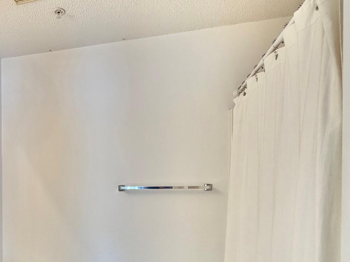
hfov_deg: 59.0
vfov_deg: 48.2
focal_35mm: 28
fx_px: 283
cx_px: 75
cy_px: 191
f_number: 2.2
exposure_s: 1/120
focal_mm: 2.22
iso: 160
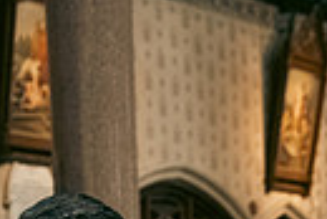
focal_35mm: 169
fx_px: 1537
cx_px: 541
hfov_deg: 11.5
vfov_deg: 7.7
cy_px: 480
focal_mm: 38
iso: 1600
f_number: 3.5
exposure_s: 1/160
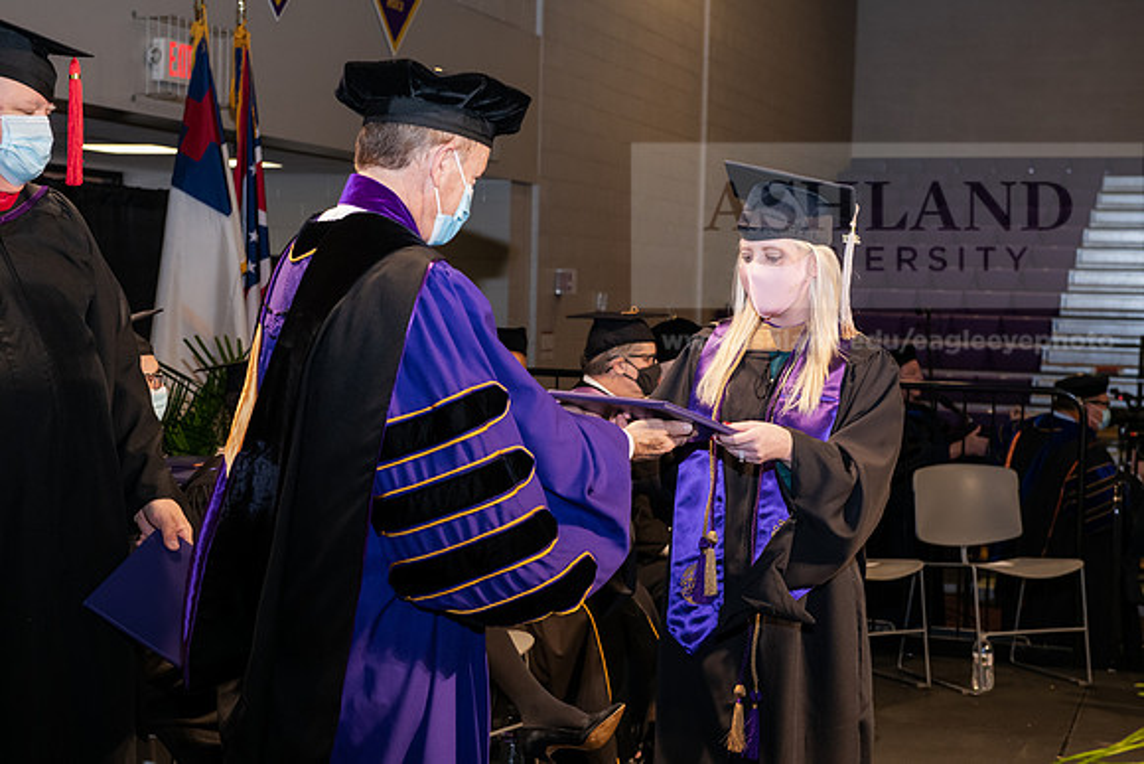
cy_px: 382
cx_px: 572
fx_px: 1971
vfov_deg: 21.9
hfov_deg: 32.4
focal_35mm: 62
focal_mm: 62
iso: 1600
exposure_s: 1/200
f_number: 6.3
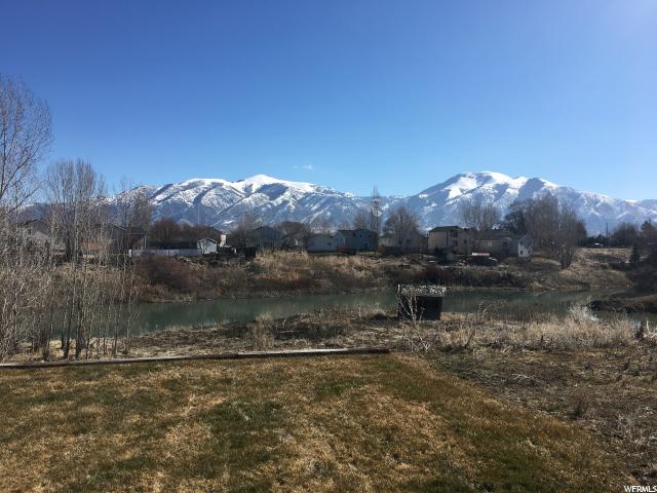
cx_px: 328
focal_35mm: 29
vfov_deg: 48.2
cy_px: 246
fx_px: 550
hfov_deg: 61.7
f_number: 2.2
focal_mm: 4.15
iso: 25
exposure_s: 1/2262
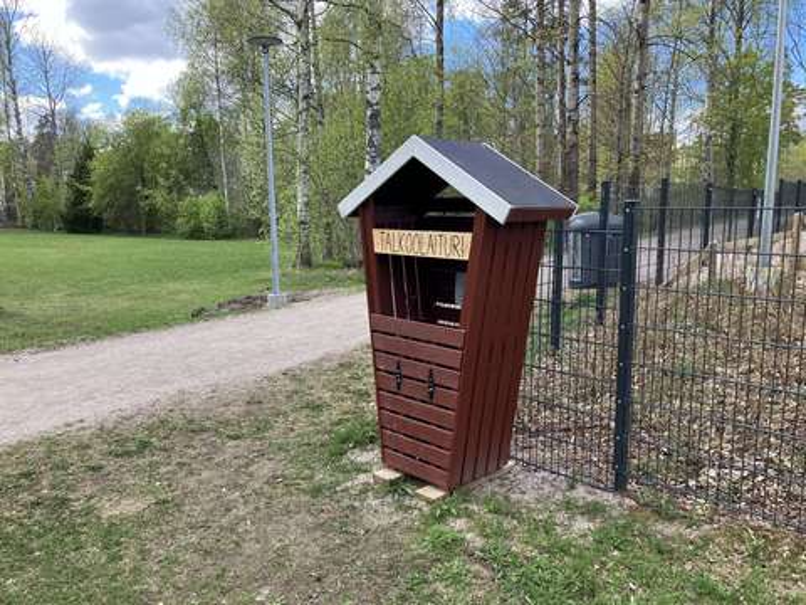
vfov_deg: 49.7
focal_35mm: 28
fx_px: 652
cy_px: 302
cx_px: 403
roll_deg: +0.4
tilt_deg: -8.4
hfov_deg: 63.4
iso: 32
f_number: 1.8
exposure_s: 1/329
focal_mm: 3.99
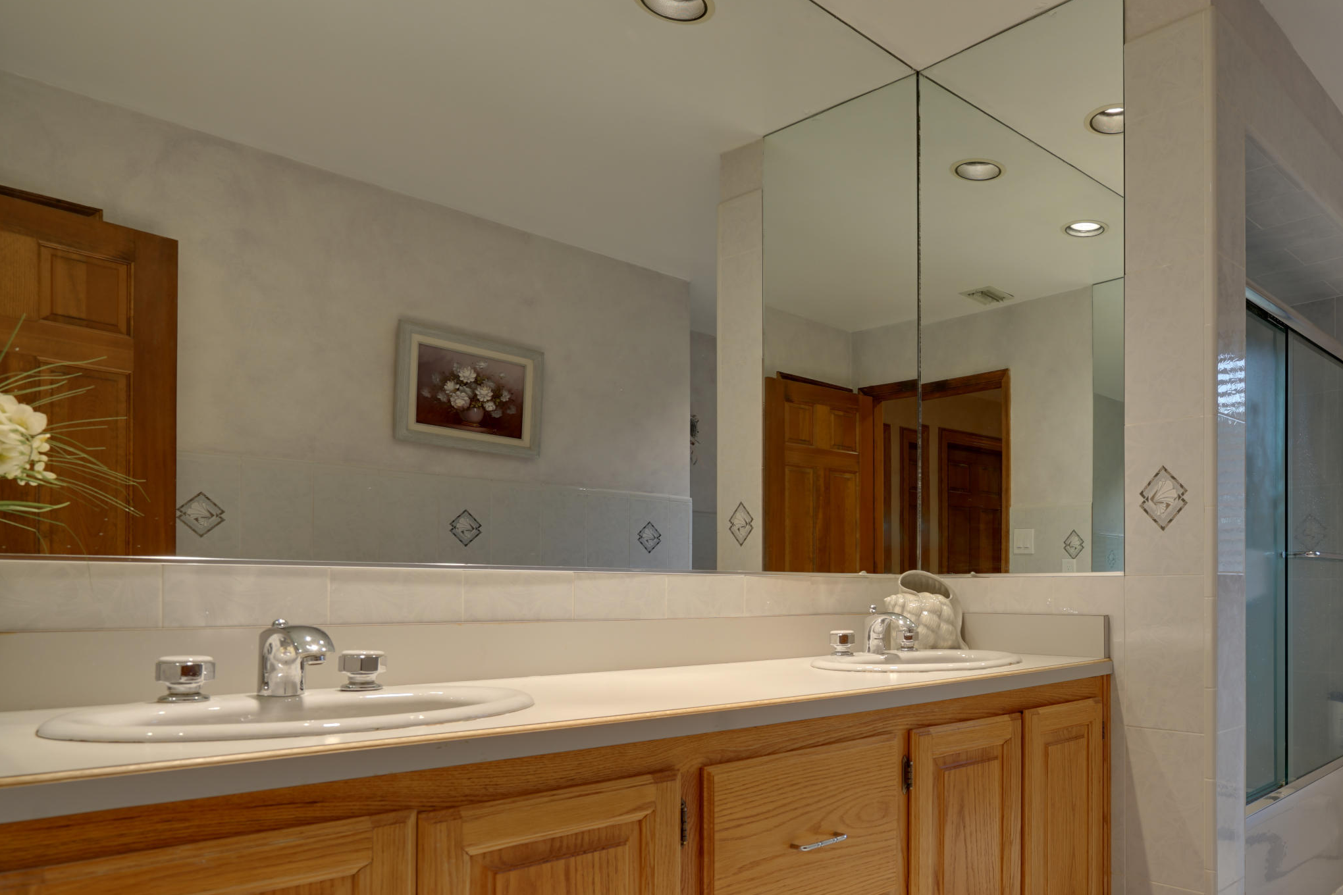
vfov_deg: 50.4
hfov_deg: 67.6
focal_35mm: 25
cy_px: 597
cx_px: 986
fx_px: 933
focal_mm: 17
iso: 100
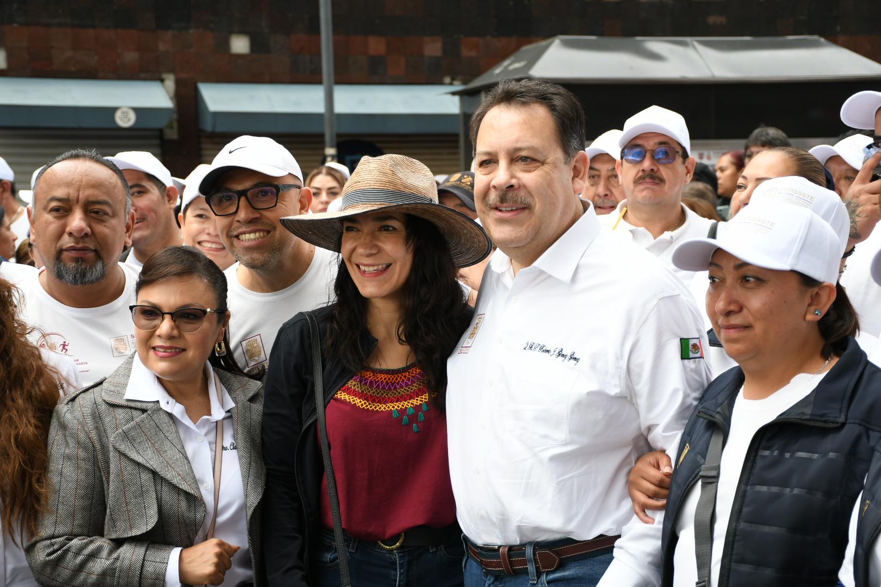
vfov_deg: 21.6
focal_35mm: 63
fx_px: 1542
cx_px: 440
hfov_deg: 31.9
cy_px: 294
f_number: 4.5
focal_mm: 42
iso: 200
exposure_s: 1/125
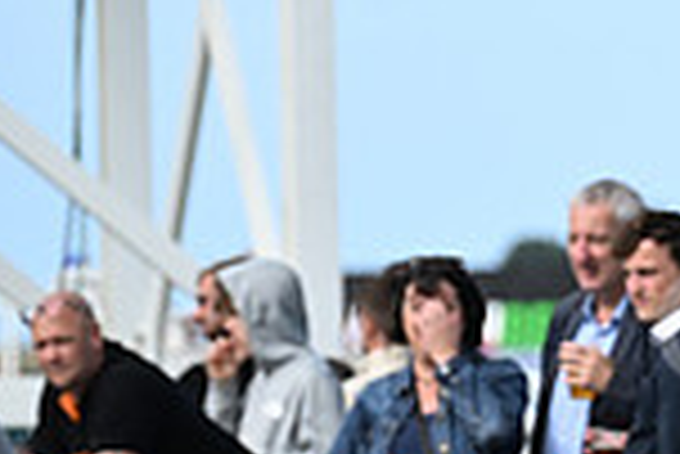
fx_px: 12365
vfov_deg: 2.1
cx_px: 1247
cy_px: 600
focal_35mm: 654
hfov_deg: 3.1
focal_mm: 170
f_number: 4.5
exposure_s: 1/3200
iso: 800
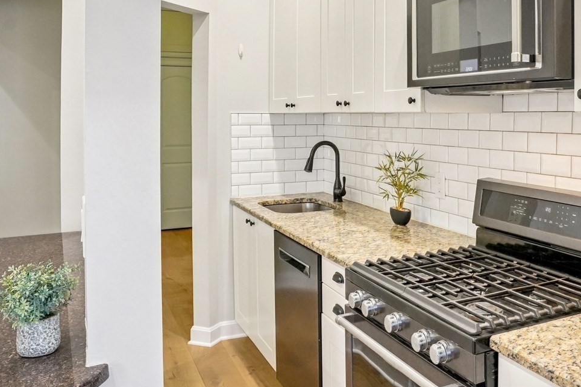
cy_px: 108
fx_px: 549
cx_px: 401
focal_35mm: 34
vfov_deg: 38.1
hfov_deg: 54.3
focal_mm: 16
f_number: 8
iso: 1600
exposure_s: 1/30
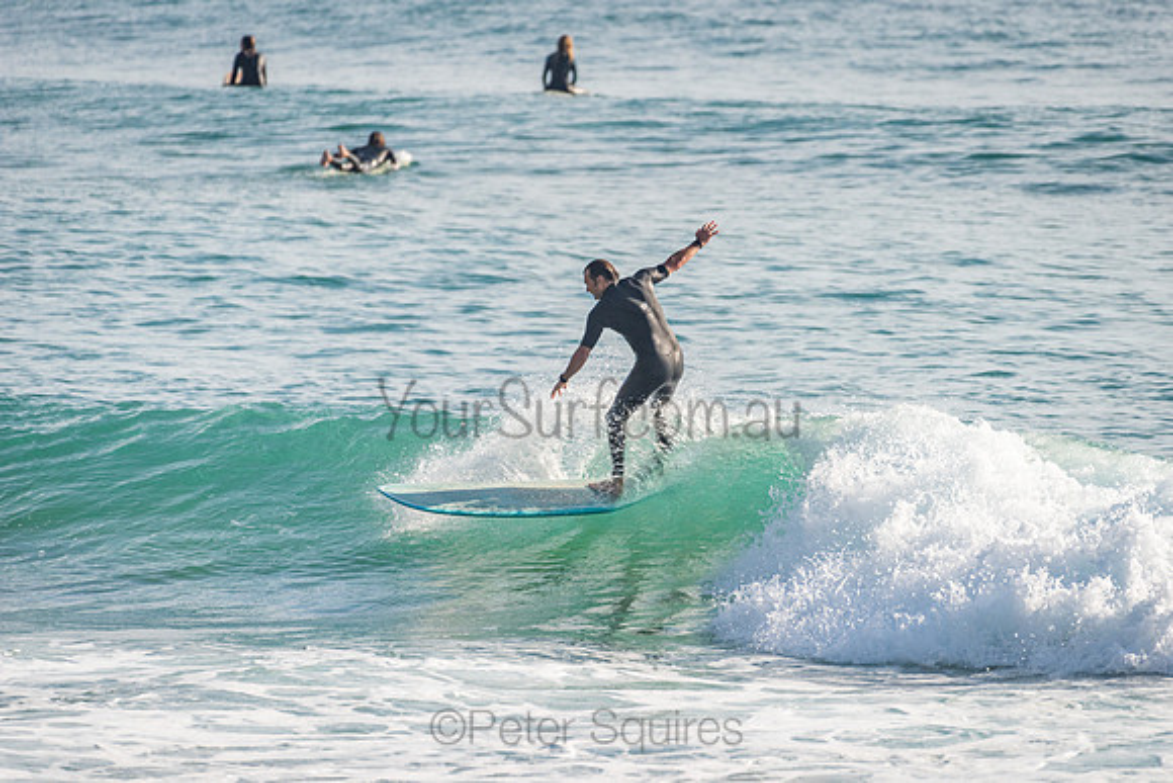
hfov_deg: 4.1
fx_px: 16295
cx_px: 586
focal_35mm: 500
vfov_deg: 2.8
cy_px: 392
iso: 320
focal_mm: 500
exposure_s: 1/800
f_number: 5.6
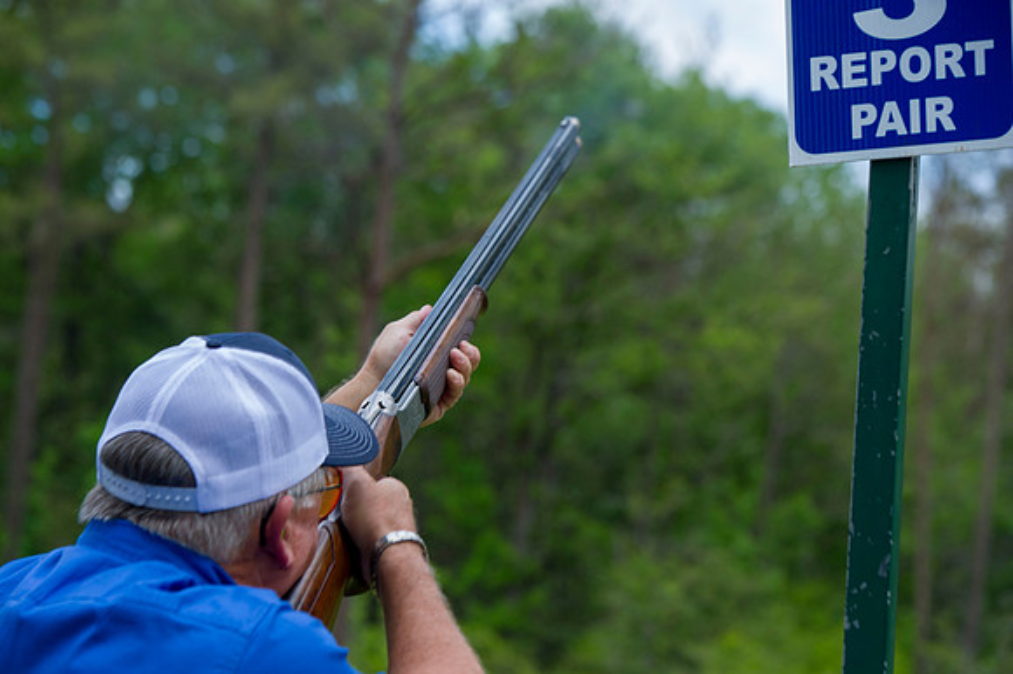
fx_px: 3431
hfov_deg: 16.8
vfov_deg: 11.2
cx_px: 506
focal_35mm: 122
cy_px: 337
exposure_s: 1/250
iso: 200
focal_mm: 122
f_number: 5.6
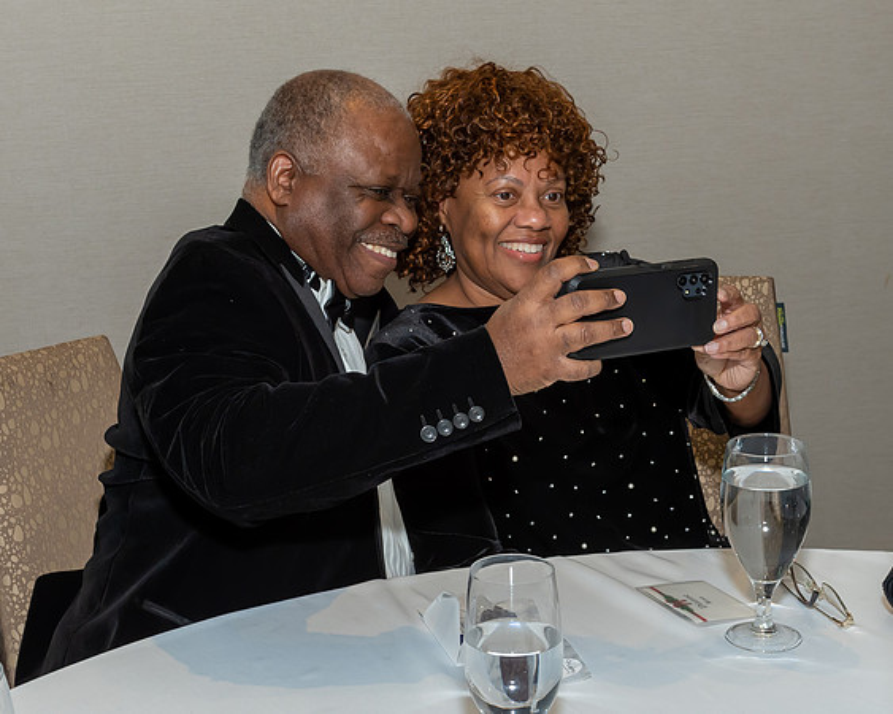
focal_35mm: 66
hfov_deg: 28.9
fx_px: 1733
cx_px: 386
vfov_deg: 23.3
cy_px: 341
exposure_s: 1/250
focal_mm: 26
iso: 400
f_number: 6.3
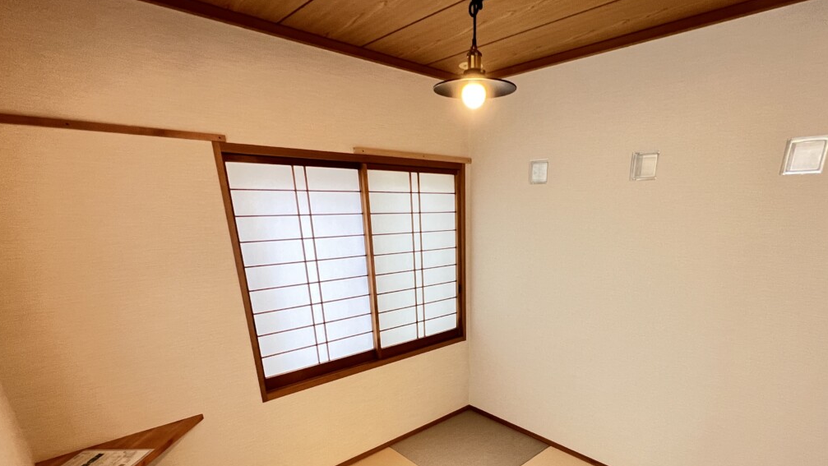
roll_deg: +0.5
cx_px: 468
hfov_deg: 92.1
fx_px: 395
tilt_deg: -20.3
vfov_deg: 57.4
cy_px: 360
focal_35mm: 18
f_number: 1.8
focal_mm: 1.57
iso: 320
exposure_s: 1/60
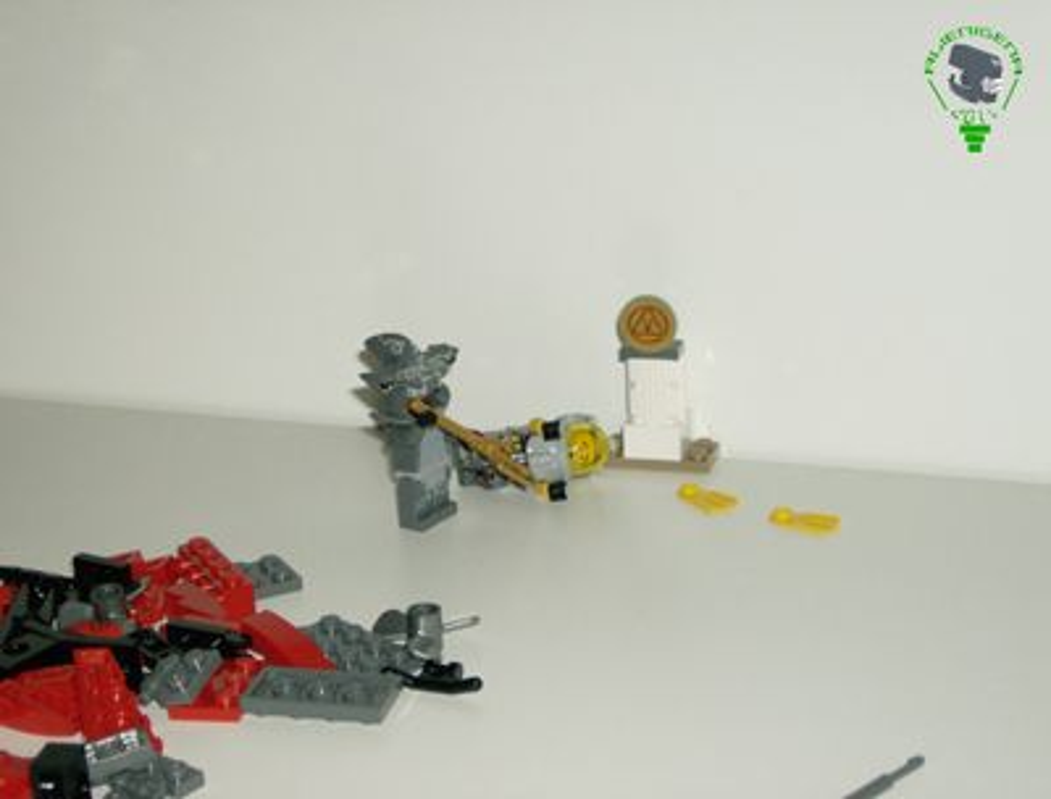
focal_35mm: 70
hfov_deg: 27.6
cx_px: 526
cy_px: 400
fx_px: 2136
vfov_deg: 21.2
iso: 200
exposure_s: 1/91.3
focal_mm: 11.6
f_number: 3.7
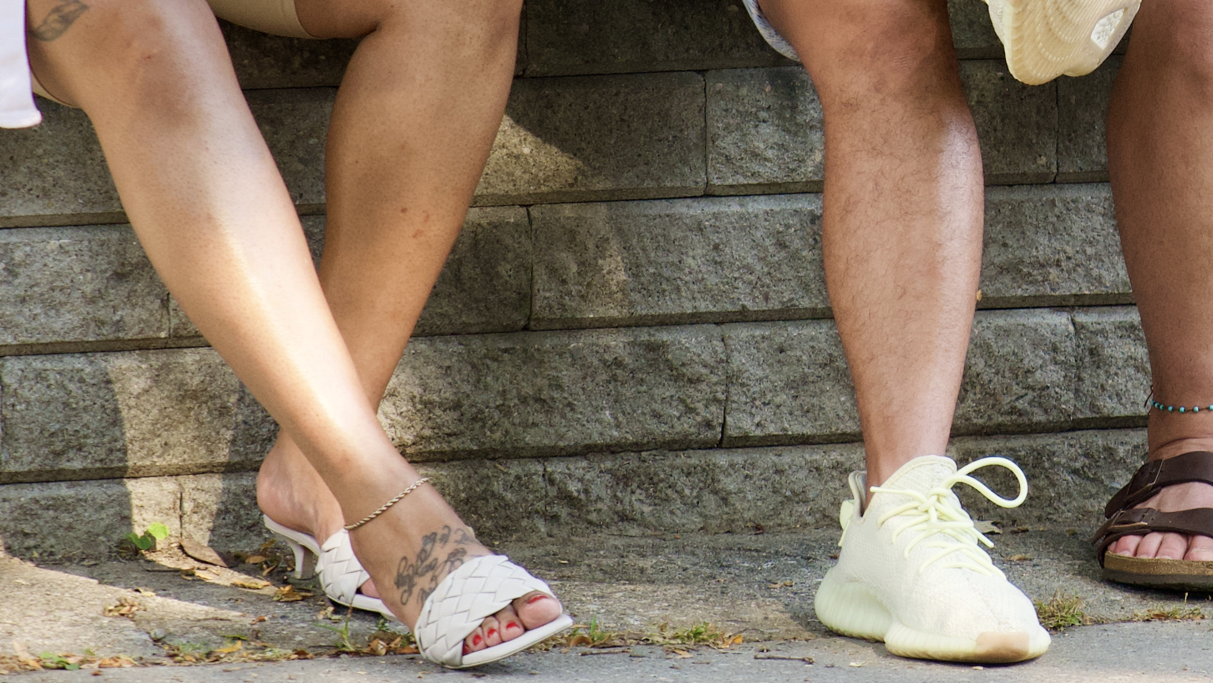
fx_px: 10068
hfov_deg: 6.9
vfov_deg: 3.9
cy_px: -325
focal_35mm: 313
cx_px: 774
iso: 500
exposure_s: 1/250
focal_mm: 105
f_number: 4
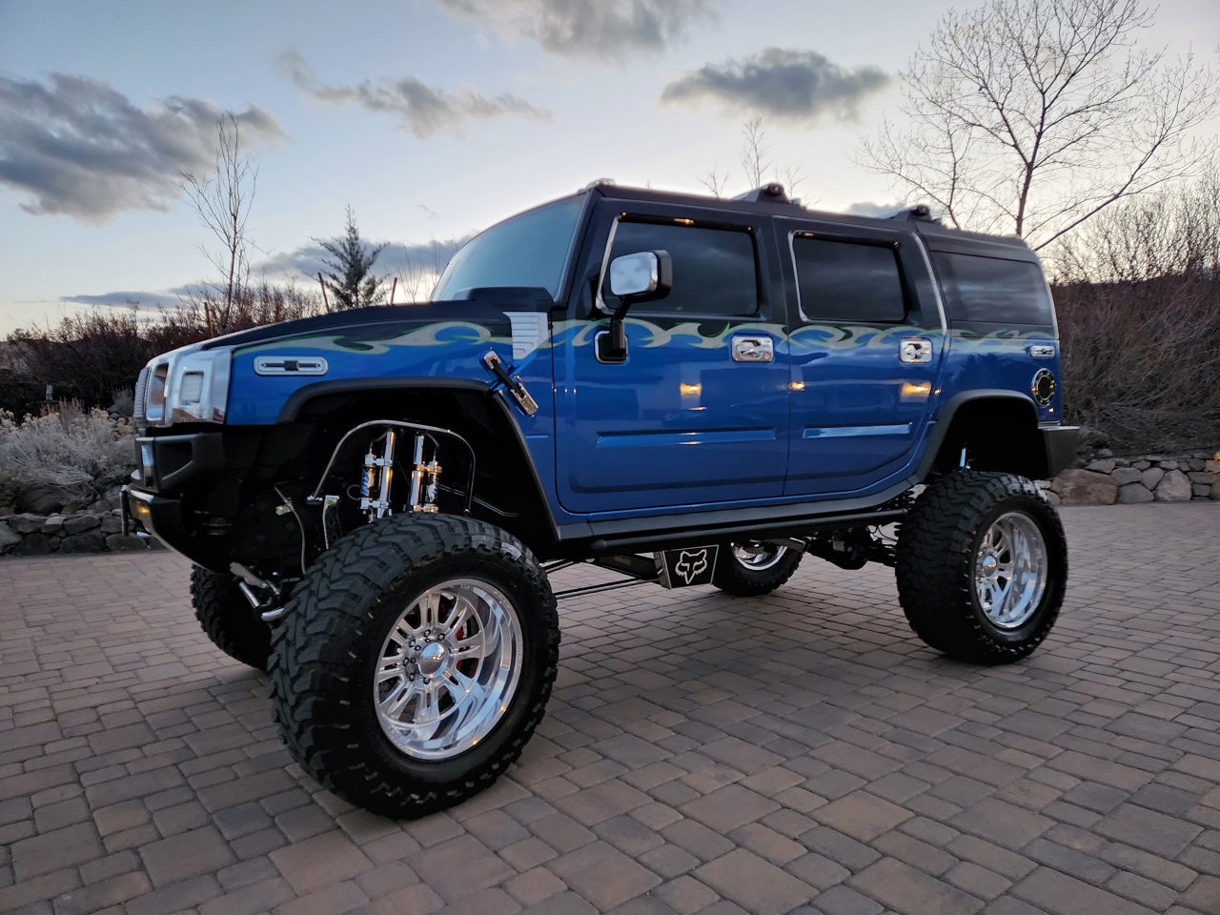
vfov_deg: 58.9
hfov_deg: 73.9
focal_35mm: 23
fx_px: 811
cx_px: 610
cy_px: 458
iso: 640
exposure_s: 1/30
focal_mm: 5.4
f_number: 1.8
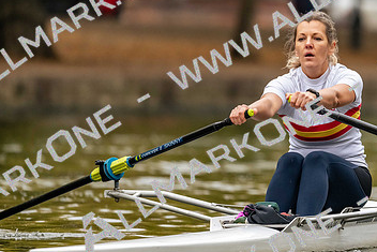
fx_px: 6904
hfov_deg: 3.1
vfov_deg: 2.1
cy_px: 93
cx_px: 300
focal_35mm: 659
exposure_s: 1/2000
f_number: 4.5
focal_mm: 400
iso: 2800
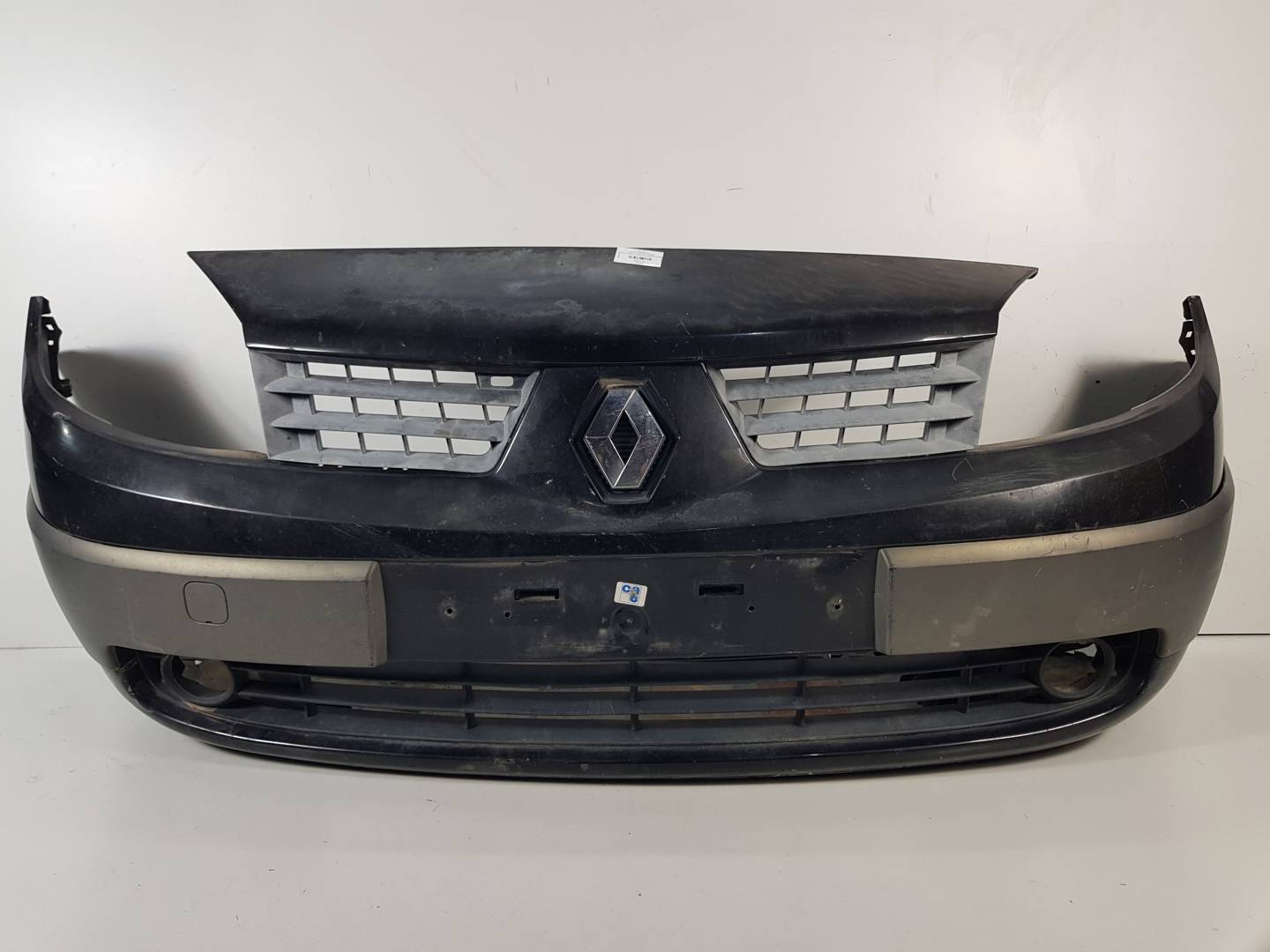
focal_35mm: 26
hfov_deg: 67.3
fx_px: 954
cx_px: 635
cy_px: 476
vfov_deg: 53.1
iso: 50
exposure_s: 1/100
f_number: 1.7
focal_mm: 4.2
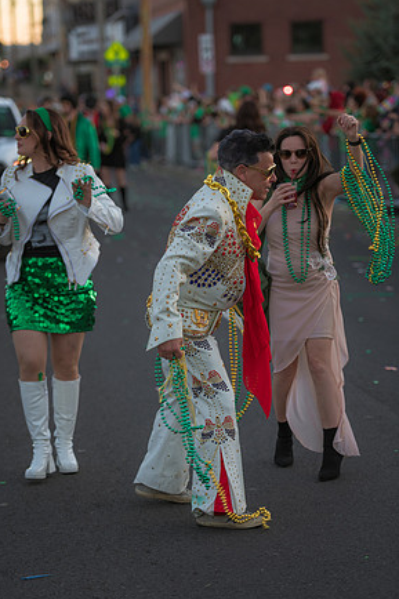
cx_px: 200
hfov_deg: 12.0
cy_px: 294
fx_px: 1897
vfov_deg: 18.0
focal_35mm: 114
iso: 140
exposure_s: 1/160
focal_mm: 110
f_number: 2.8
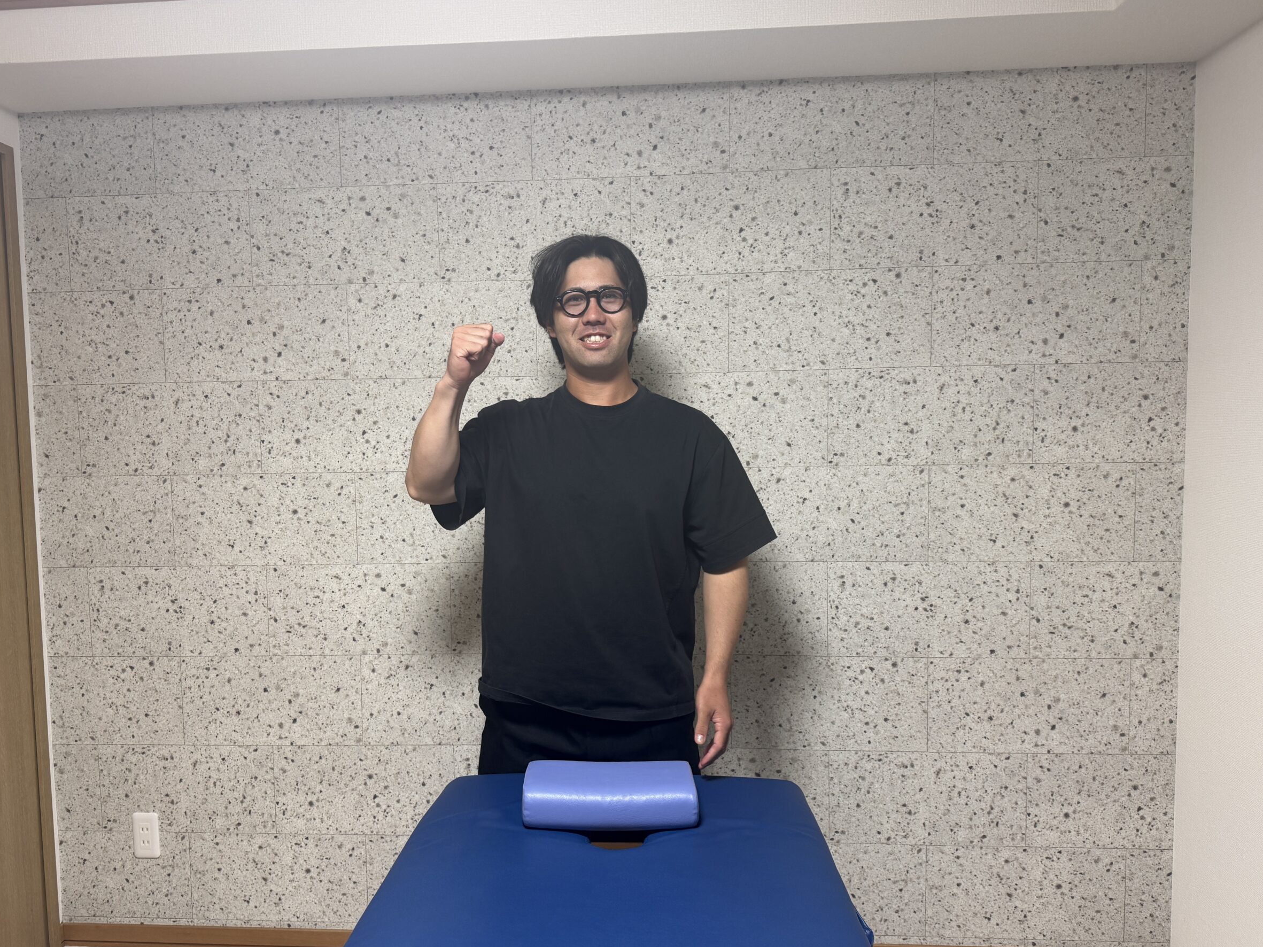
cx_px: 599
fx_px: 949
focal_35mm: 26
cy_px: 494
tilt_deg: -4.2
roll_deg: +1.0
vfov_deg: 53.0
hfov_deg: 67.3
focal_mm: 6.76
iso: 160
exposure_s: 1/50
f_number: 1.78
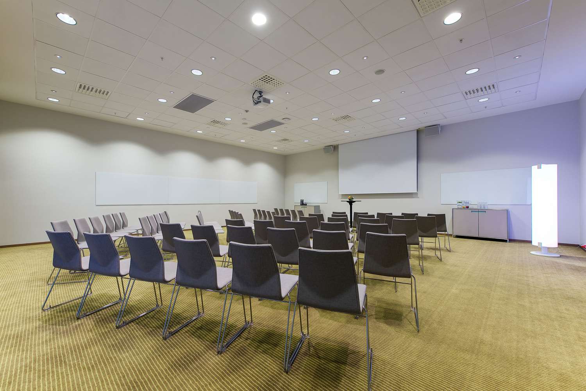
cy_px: 196
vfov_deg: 81.2
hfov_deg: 104.2
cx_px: 293
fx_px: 228
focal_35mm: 14
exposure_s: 1/1.6
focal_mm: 14
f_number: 8
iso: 100
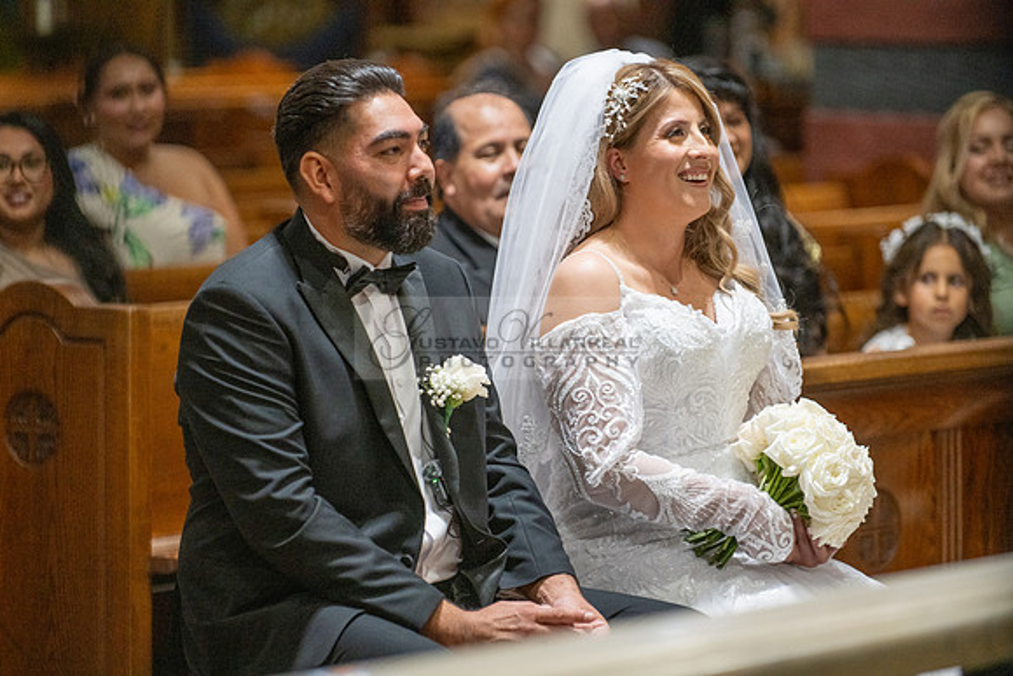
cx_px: 506
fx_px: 5629
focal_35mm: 200
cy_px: 338
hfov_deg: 10.3
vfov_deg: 6.9
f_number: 2.8
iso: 3200
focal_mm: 200
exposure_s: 1/320
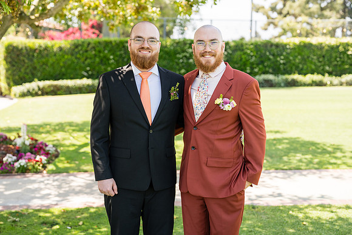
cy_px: 115
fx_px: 509
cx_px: 176
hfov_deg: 38.1
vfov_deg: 26.0
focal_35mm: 52
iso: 100
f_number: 2.5
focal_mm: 50
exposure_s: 1/640
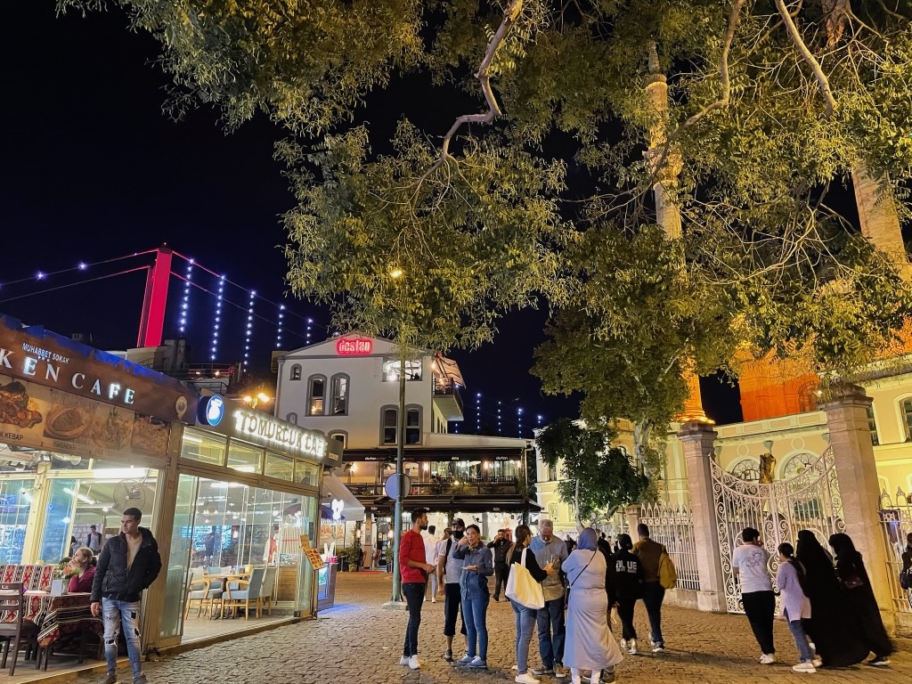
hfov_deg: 67.3
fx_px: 685
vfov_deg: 53.1
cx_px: 456
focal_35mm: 26
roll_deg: +0.1
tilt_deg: +17.8
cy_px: 342
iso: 500
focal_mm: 4.2
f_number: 1.6
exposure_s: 1/25
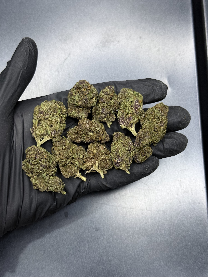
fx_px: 385
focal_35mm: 48
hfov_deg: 30.3
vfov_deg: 39.7
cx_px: 104
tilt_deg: -81.2
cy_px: 138
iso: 200
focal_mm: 6.76
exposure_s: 1/60
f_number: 1.78
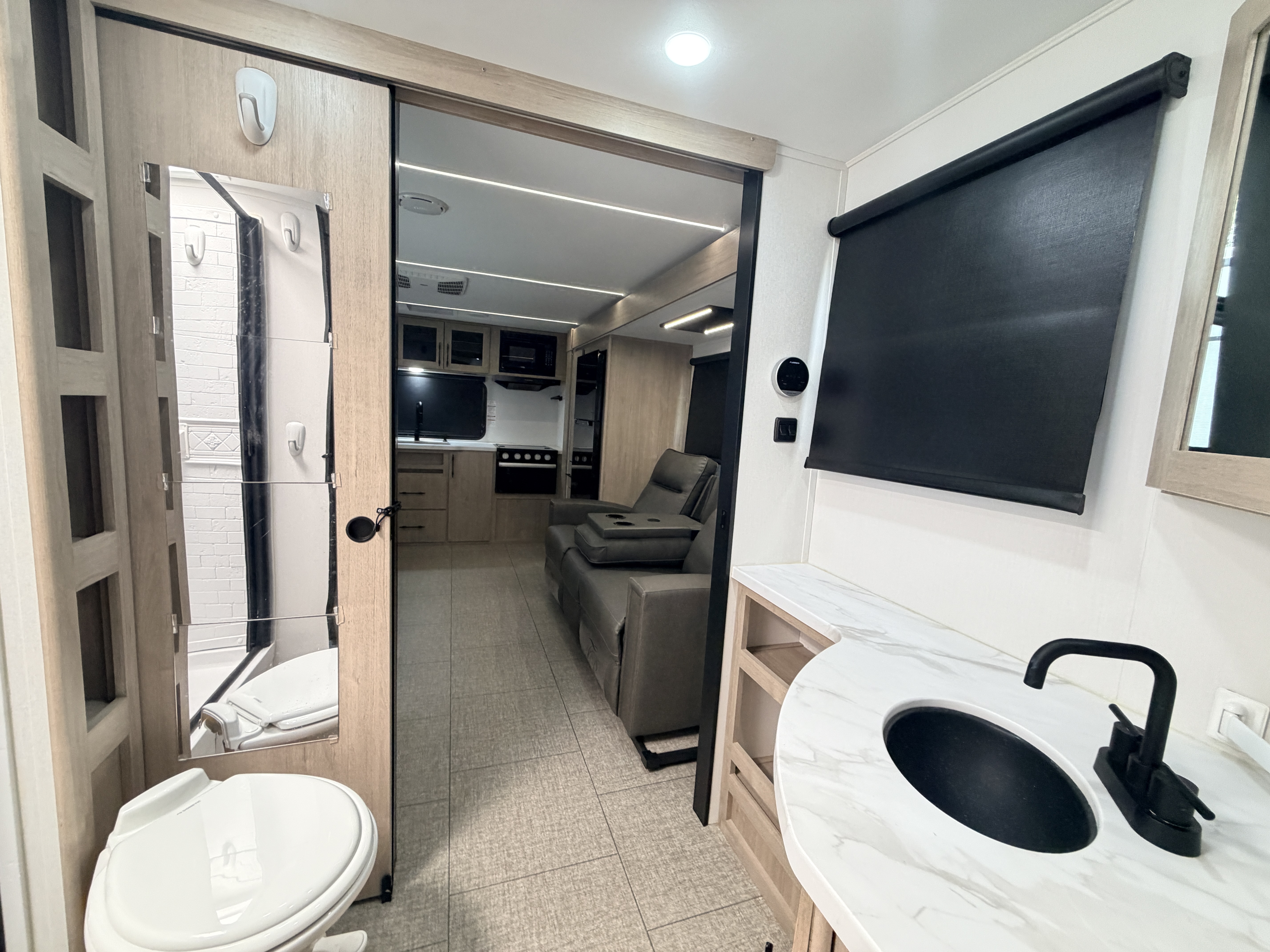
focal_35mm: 14
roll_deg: -6.1
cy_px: 476
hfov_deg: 102.1
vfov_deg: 85.7
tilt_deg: -9.0
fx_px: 514
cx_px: 635
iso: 320
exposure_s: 1/60
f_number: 2.2
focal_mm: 2.22
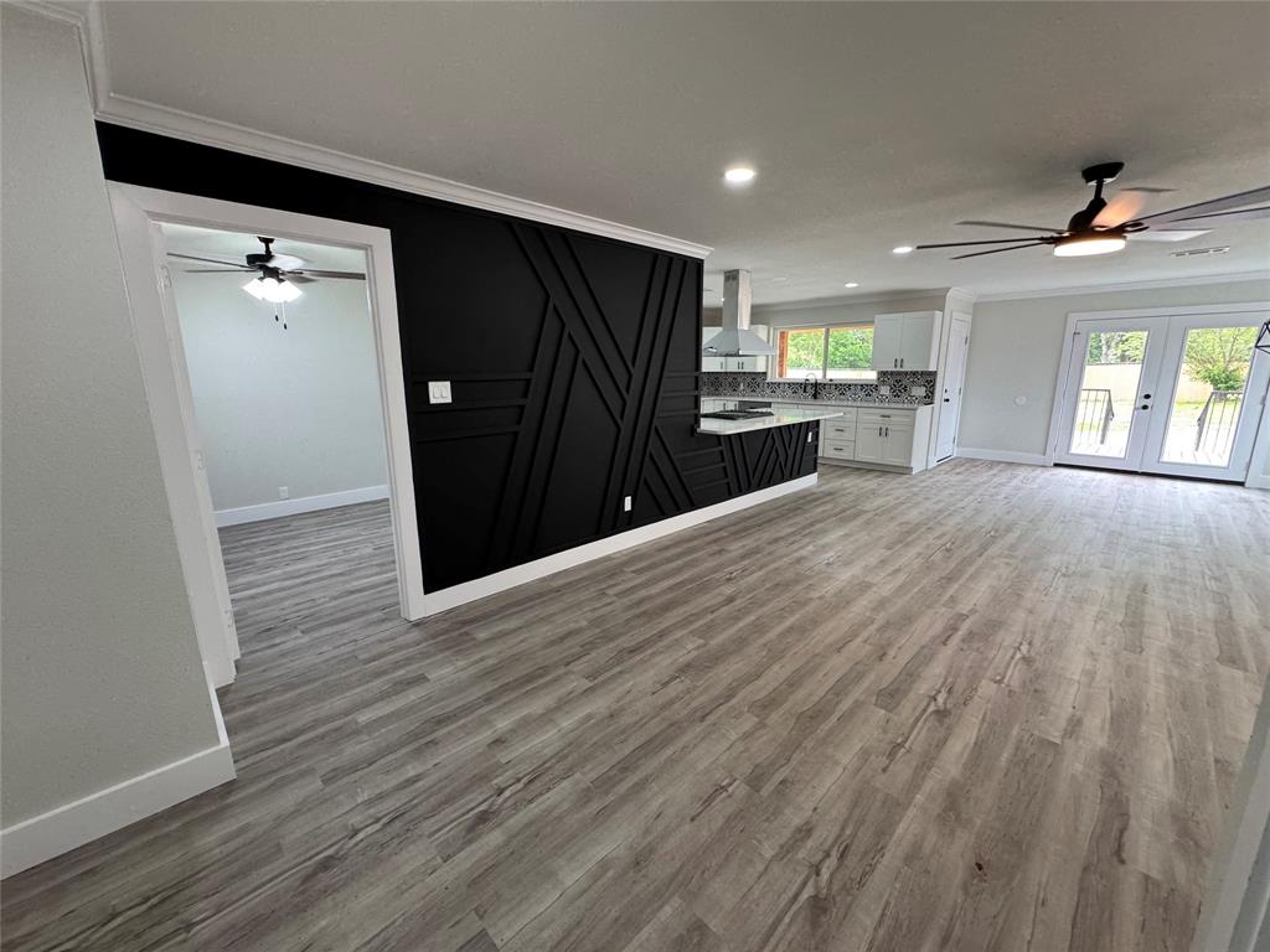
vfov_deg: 85.7
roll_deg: +0.3
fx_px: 514
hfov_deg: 102.1
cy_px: 476
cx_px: 635
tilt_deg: -13.0
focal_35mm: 14
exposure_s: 1/60
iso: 160
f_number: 2.2
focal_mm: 2.22
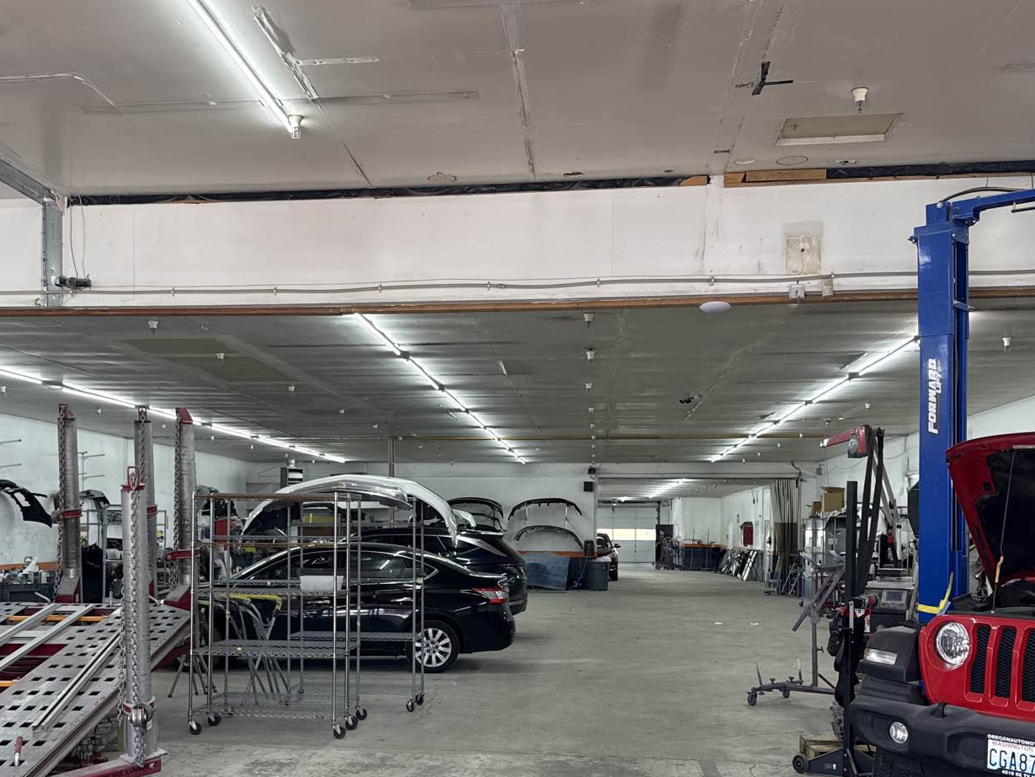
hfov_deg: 46.6
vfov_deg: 35.6
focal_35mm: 40
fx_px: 1196
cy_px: 524
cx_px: 427
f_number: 1.78
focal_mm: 6.76
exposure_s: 1/152
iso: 100
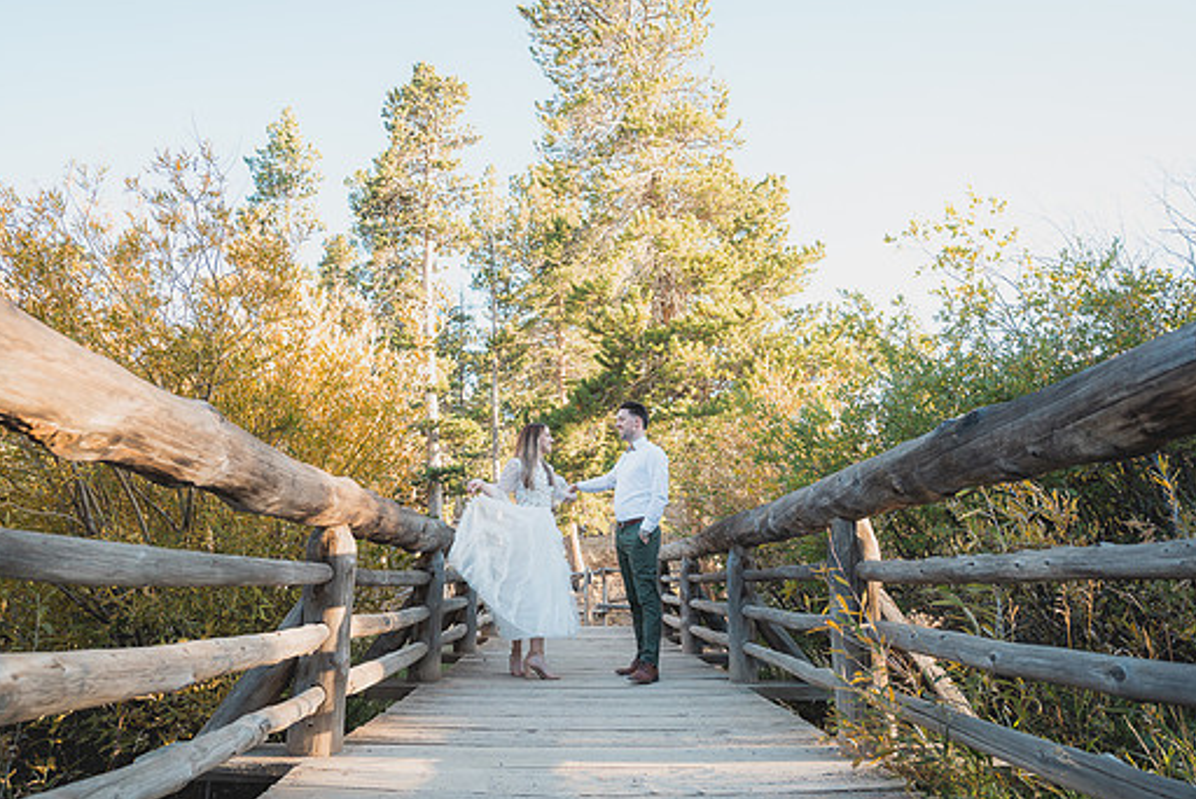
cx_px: 533
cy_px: 401
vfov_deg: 59.6
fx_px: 698
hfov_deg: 80.9
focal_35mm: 21
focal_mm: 18
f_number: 2.8
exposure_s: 1/125
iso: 200
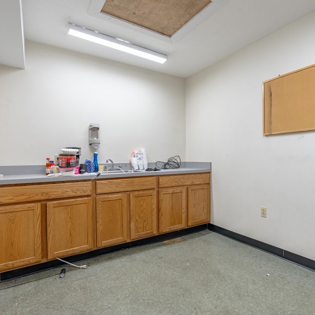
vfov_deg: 72.1
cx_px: 177
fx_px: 216
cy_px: 159
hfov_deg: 71.8
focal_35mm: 21
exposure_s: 1/50
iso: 400
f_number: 3.5
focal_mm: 16
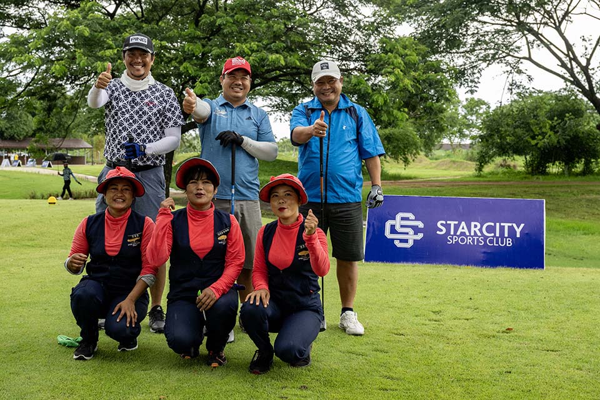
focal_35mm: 40
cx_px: 300
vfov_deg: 33.4
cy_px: 200
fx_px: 667
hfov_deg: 48.5
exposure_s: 1/400
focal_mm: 40
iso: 720
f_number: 5.6
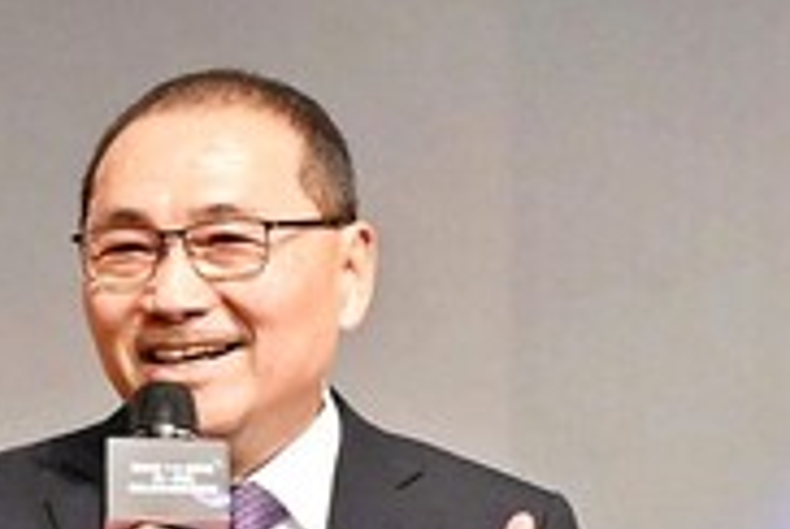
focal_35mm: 660
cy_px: 1255
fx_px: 14507
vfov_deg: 2.1
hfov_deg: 3.1
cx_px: 156
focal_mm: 86
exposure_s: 1/125
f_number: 4
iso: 1400
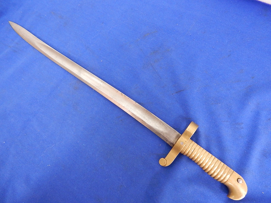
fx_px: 172
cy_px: 102
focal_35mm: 22
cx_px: 136
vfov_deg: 61.1
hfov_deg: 76.4
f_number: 3
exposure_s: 1/13
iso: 400
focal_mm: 4
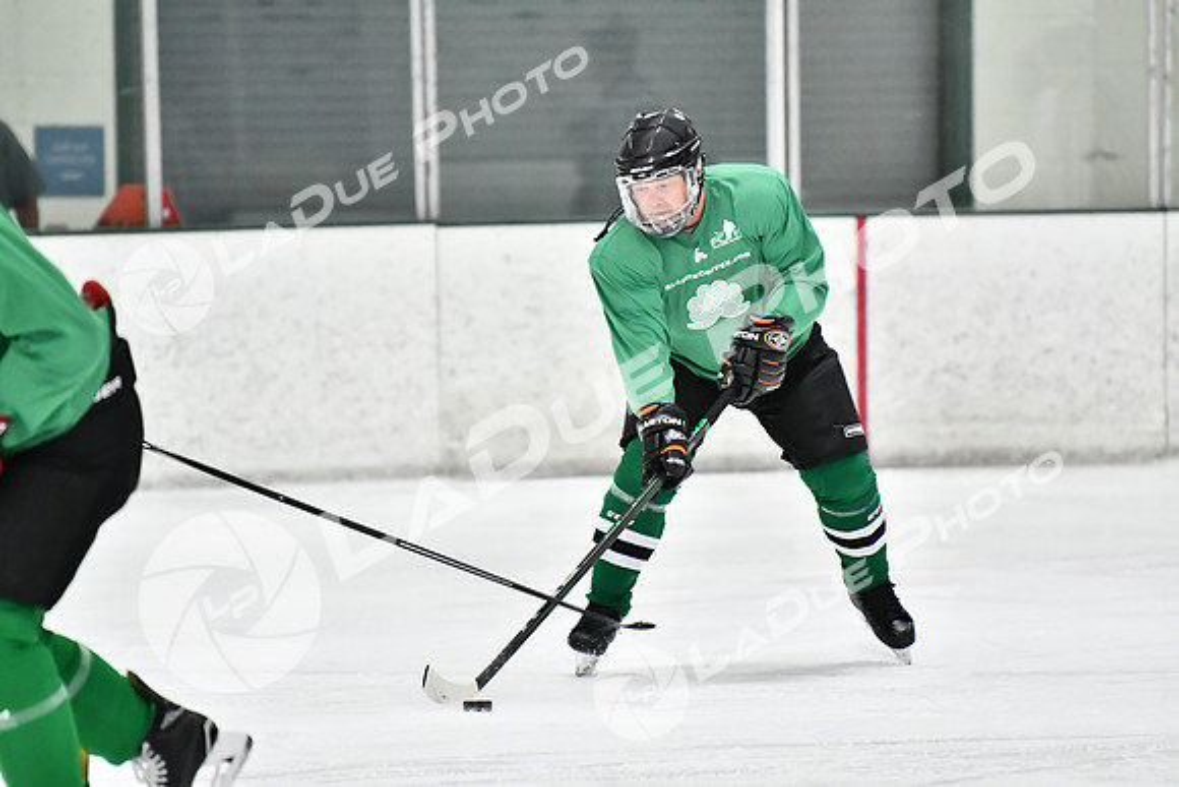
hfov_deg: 7.2
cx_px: 590
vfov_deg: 4.8
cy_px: 394
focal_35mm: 285
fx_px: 9335
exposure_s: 1/1250
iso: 5000
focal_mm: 190
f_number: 2.8
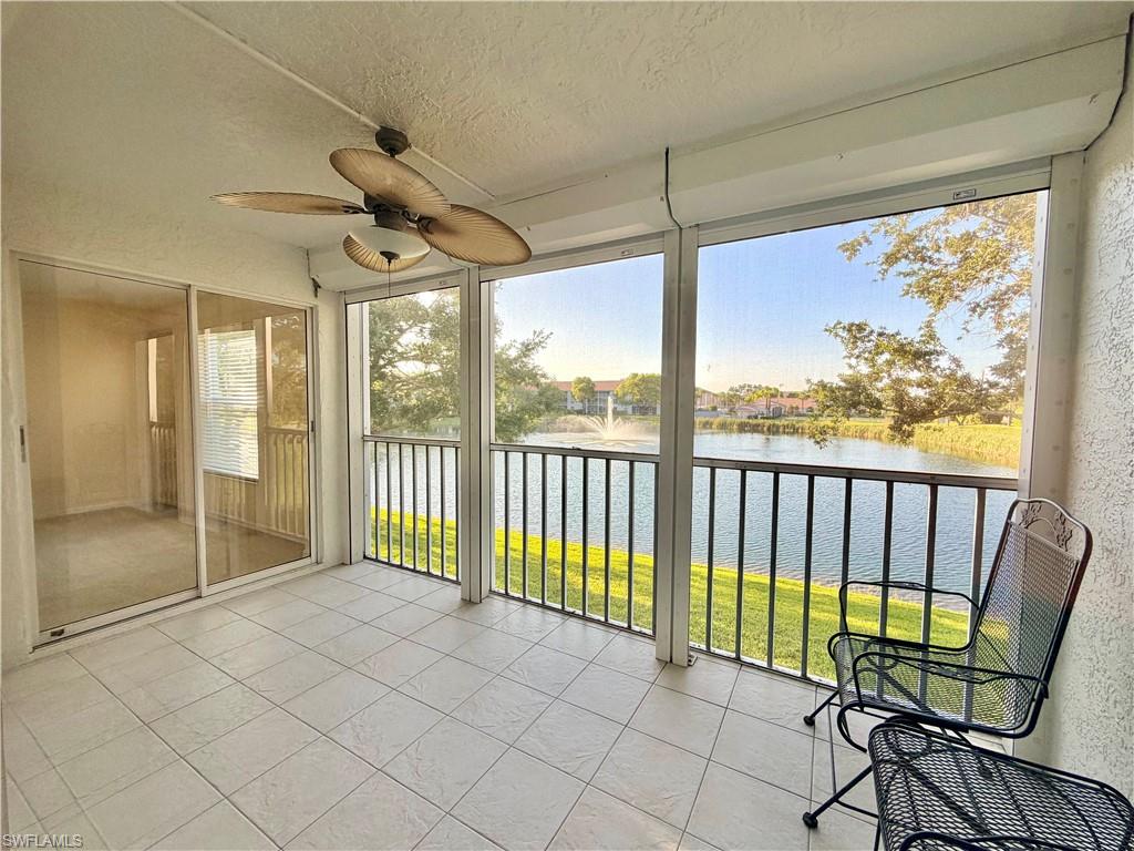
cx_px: 567
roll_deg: -0.4
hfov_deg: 102.1
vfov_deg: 85.7
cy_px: 426
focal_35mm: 14
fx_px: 459
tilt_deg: -2.6
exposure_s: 1/121
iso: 50
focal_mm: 2.22
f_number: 2.2
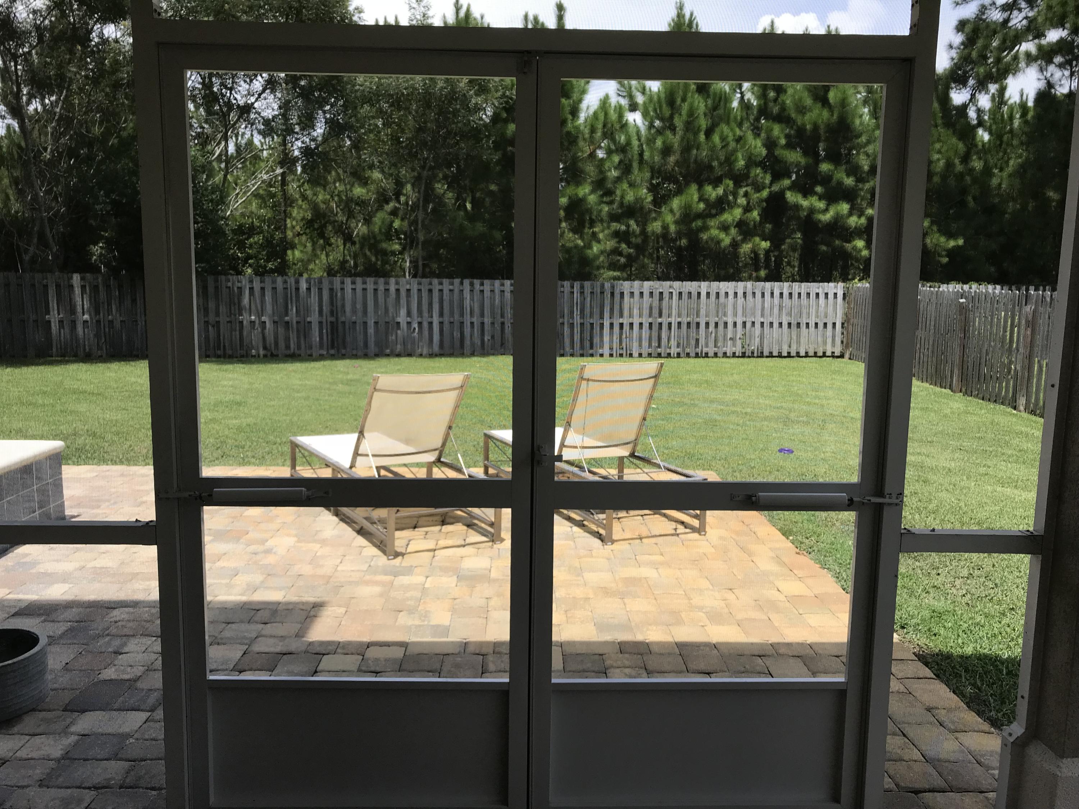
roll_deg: -1.4
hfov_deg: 63.4
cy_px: 404
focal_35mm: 28
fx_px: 873
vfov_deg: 49.7
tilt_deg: -7.9
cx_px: 540
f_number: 1.8
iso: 20
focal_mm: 3.99
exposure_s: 1/1140
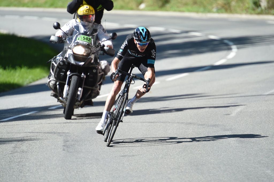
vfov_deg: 3.4
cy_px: 91
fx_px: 3042
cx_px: 137
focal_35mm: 400
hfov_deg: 5.2
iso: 500
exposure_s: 1/1000
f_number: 5.6
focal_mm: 400
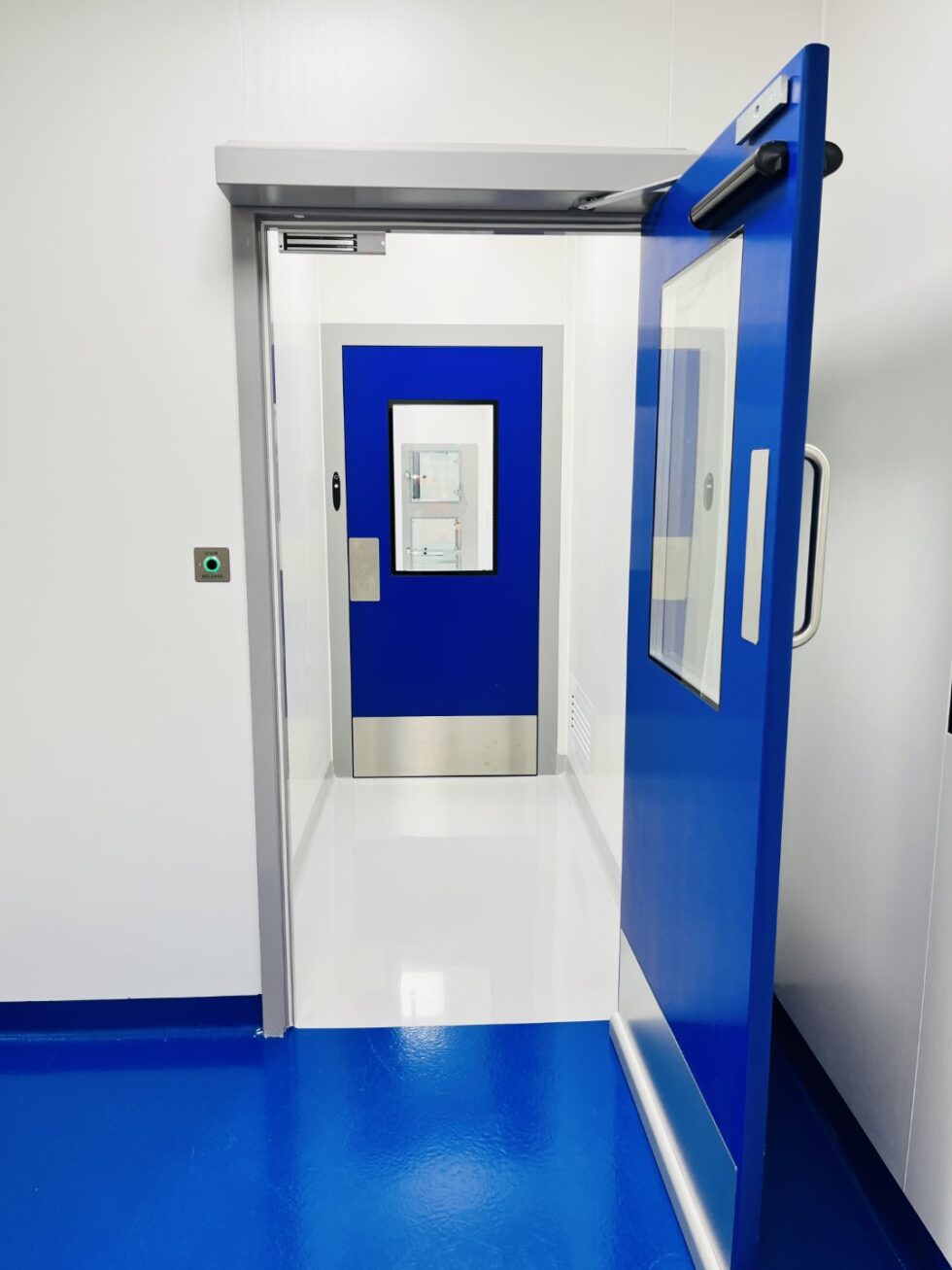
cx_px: 476
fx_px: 954
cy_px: 635
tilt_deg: -9.2
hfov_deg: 53.1
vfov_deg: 67.3
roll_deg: +0.3
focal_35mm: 26
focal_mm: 5.1
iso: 64
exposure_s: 1/100
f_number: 1.6
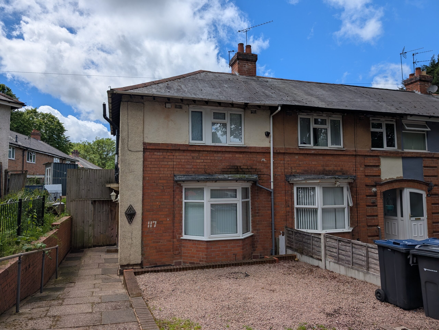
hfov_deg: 71.5
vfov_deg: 56.9
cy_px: 165
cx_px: 220
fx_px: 305
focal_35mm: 24
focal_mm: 6.9
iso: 20
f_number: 1.68
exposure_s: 1/1621
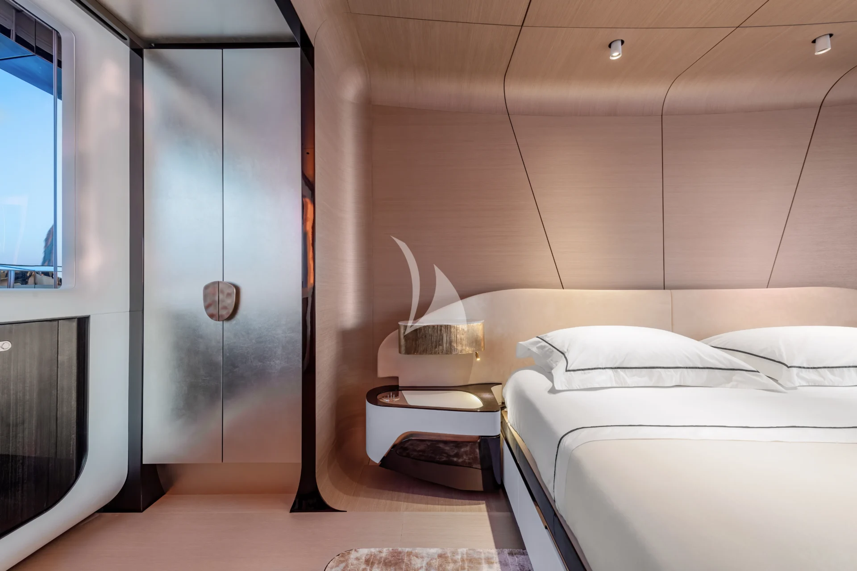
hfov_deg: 104.3
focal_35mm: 14
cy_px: 286
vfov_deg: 81.2
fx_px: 333
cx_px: 428
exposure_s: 1/1.67
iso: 100
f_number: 11
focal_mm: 14
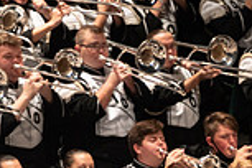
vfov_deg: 1.8
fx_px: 5306
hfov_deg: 2.7
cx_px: 219
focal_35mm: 758
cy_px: 290
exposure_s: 1/500
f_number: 2.8
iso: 2500
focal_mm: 200
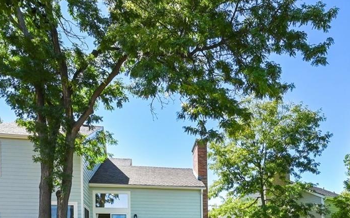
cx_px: 213
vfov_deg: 31.8
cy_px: 263
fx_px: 315
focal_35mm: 33
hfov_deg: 57.6
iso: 400
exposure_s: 1/80
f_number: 11
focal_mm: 14
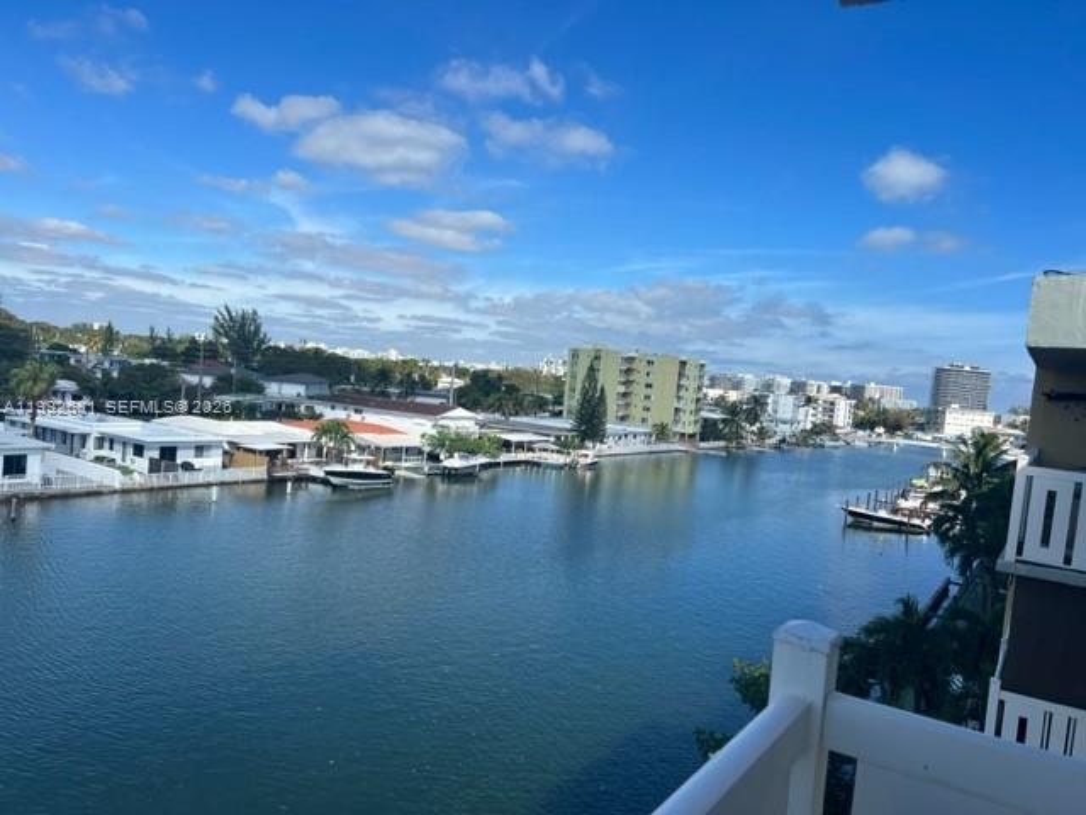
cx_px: 543
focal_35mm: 26
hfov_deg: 67.3
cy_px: 408
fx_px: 816
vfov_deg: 53.1
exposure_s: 1/5319
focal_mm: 5.7
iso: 50
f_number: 1.5
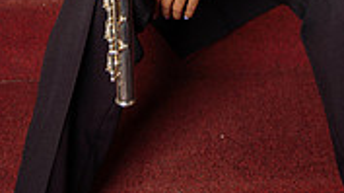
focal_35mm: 96
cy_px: -244
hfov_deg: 22.2
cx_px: 229
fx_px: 874
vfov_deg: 10.9
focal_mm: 36
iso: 200
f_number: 5
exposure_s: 1/250
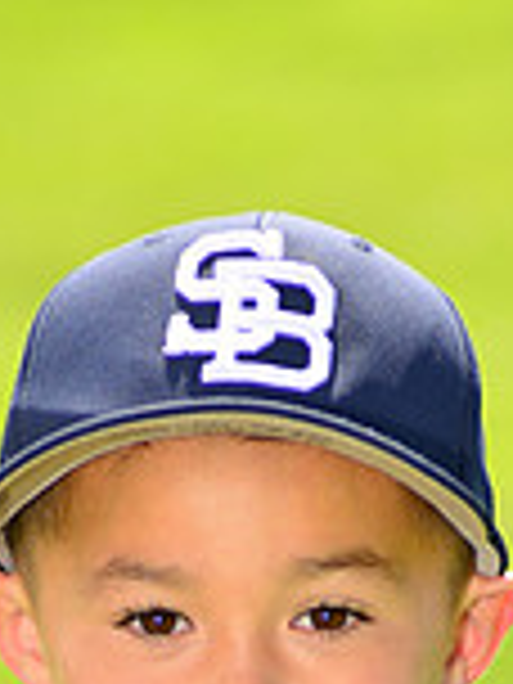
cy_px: 1066
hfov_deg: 2.5
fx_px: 11619
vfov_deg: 3.4
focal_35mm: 588
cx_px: 151
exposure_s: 1/250
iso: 100
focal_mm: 160
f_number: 5
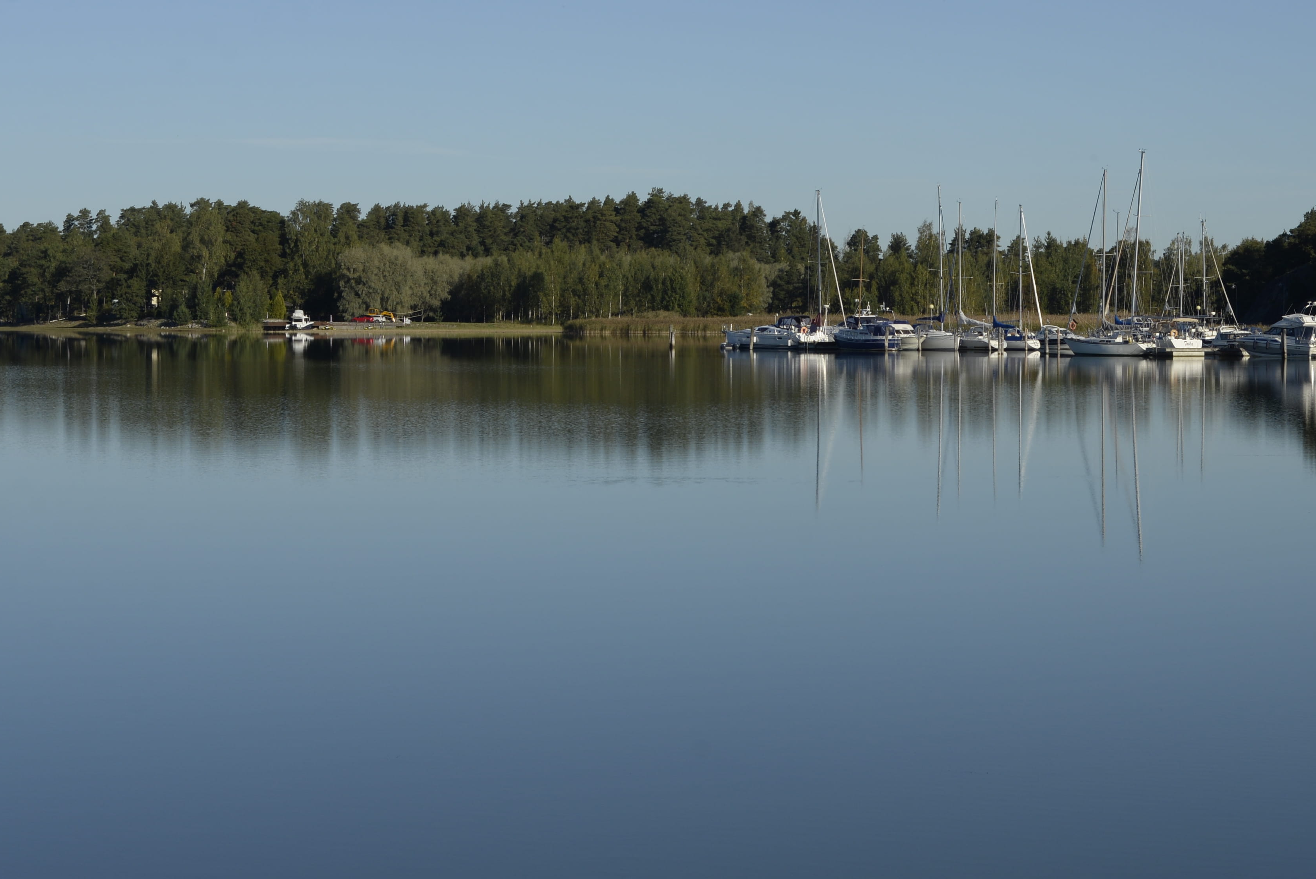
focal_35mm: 90
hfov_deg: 22.5
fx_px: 3291
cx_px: 929
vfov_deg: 15.2
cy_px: 349
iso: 200
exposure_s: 1/800
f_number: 9
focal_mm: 50
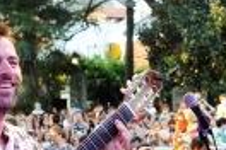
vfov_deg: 11.0
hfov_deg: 16.2
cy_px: 186
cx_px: 257
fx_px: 766
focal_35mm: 122
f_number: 4
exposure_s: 1/160
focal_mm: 24
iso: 400
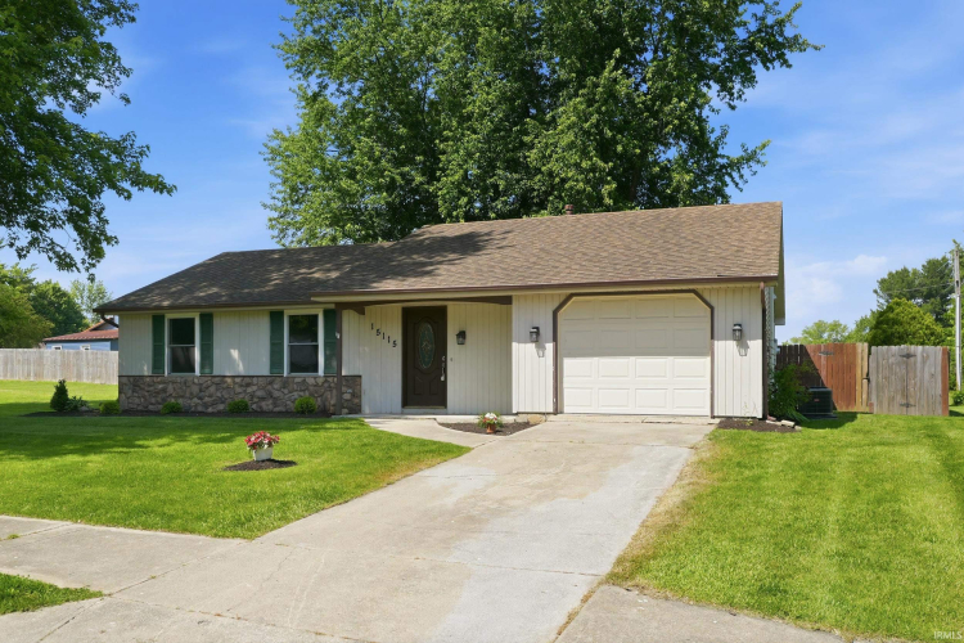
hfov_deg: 61.9
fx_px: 803
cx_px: 482
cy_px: 322
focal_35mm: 30
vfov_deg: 43.6
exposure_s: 1/640
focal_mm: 20
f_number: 5
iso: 100
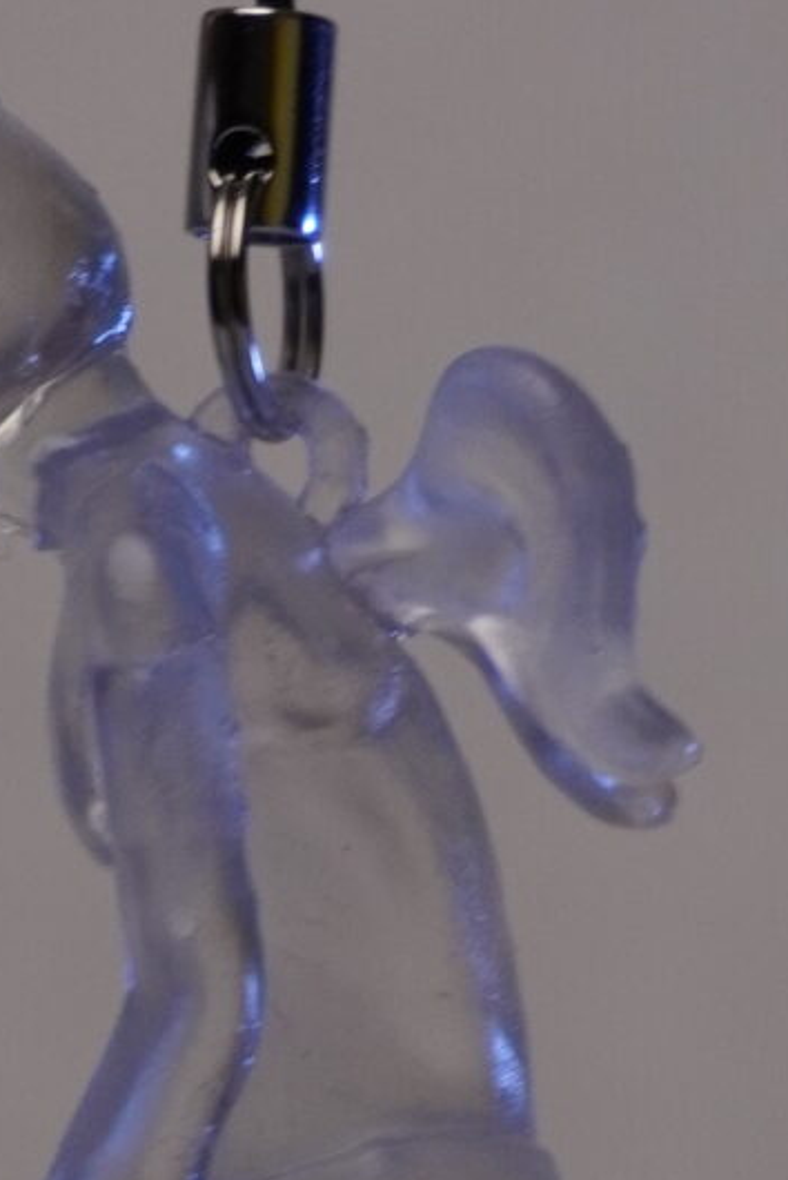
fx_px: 11869
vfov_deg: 5.7
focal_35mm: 362
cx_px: 228
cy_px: 1046
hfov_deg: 3.8
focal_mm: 50
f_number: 5.6
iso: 640
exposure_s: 1/60
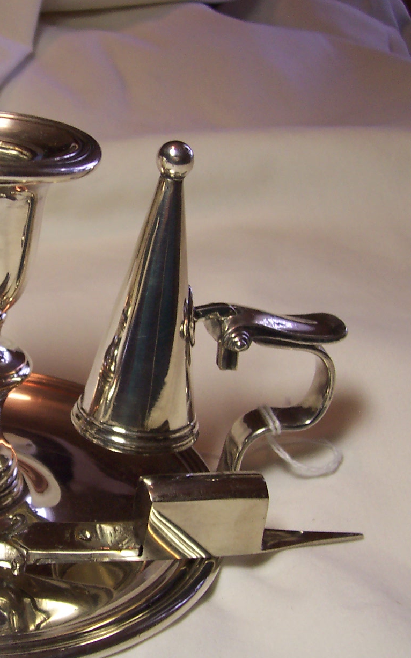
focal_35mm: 53
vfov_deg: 38.2
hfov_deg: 23.7
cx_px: 39
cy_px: 332
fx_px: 950
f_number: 2.8
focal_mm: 5.6
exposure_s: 1/45
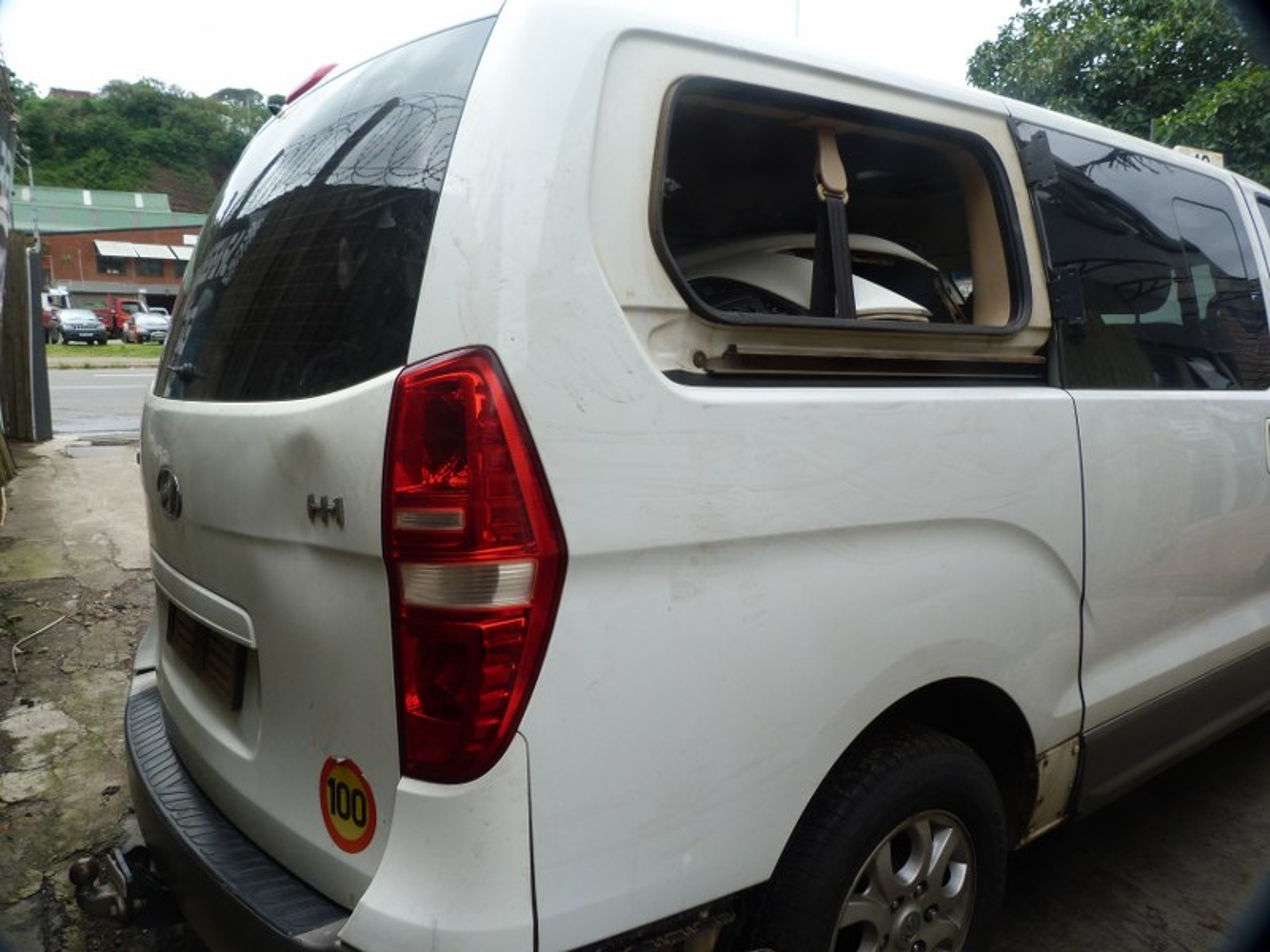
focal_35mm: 25
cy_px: 476
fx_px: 917
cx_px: 635
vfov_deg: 54.9
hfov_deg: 69.4
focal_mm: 4.5
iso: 80
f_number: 4
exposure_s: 1/250
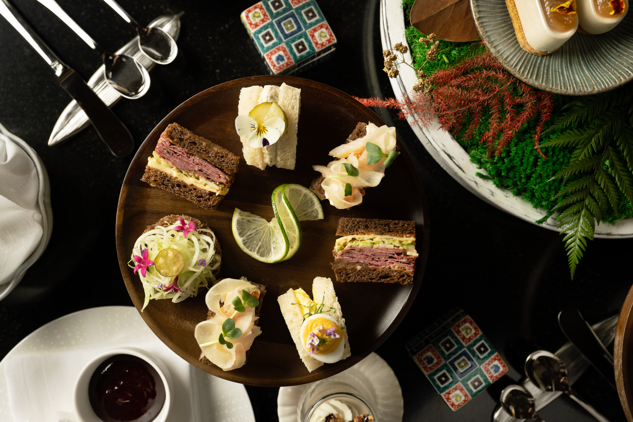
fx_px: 615
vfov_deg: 37.9
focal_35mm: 35
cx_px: 316
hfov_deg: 54.4
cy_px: 211
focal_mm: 35
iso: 250
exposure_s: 1/200
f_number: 6.3
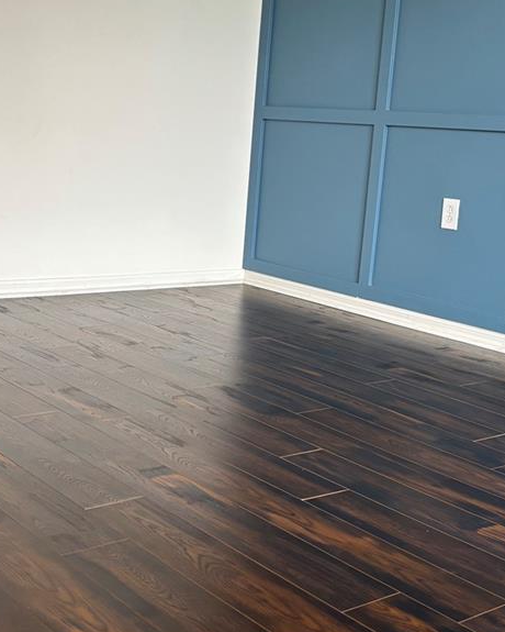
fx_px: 990
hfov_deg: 28.6
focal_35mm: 53
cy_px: 246
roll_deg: -5.1
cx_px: 251
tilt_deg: -4.7
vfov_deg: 35.2
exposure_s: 1/101
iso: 125
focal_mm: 5.96
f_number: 1.6
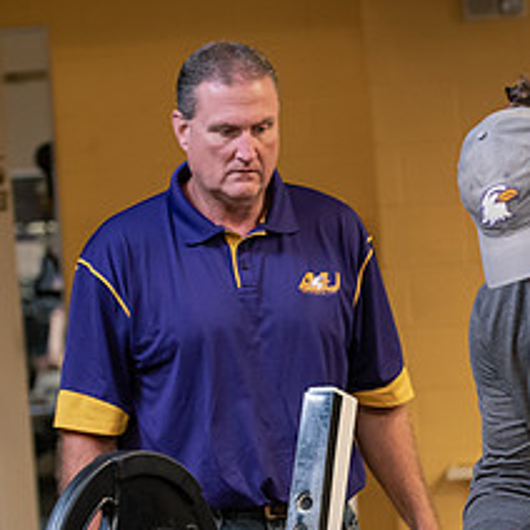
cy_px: 441
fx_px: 2824
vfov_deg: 10.7
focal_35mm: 163
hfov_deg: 10.7
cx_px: 485
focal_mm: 70
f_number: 3.2
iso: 1250
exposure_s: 1/200
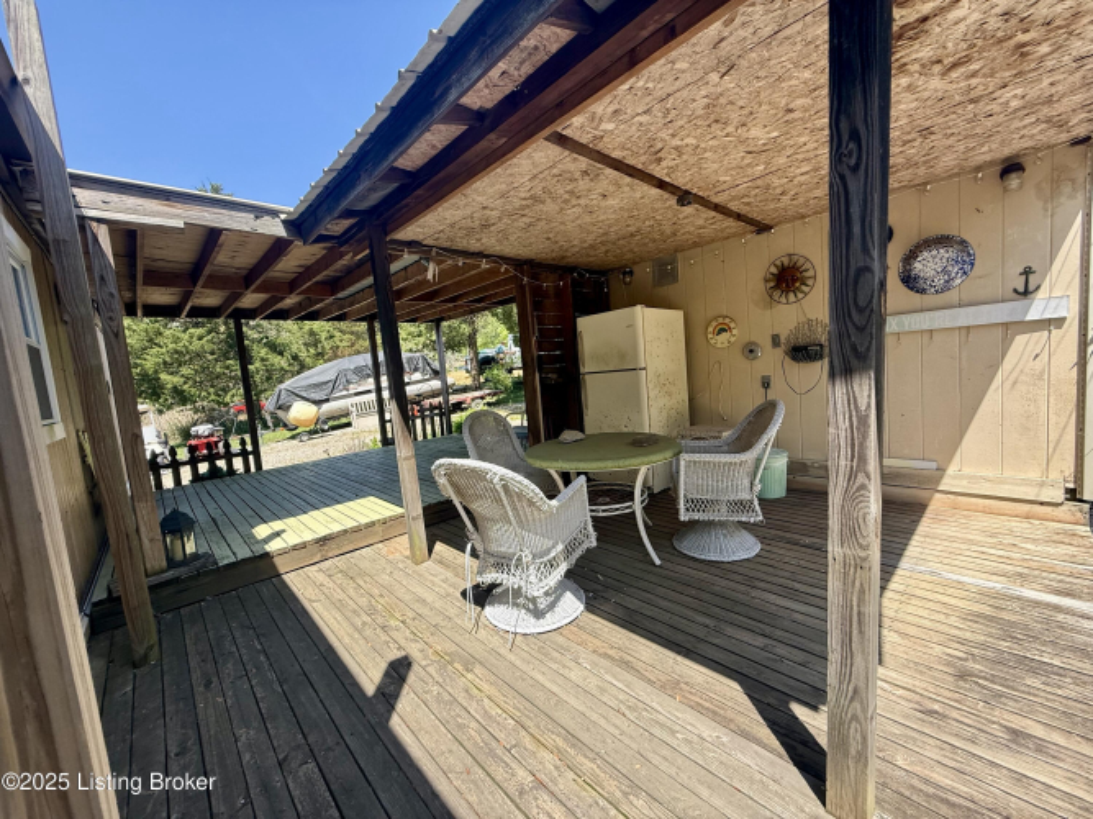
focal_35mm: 14
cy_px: 410
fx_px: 442
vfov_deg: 85.7
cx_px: 546
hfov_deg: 102.1
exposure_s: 1/540
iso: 64
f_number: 2.2
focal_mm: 2.22
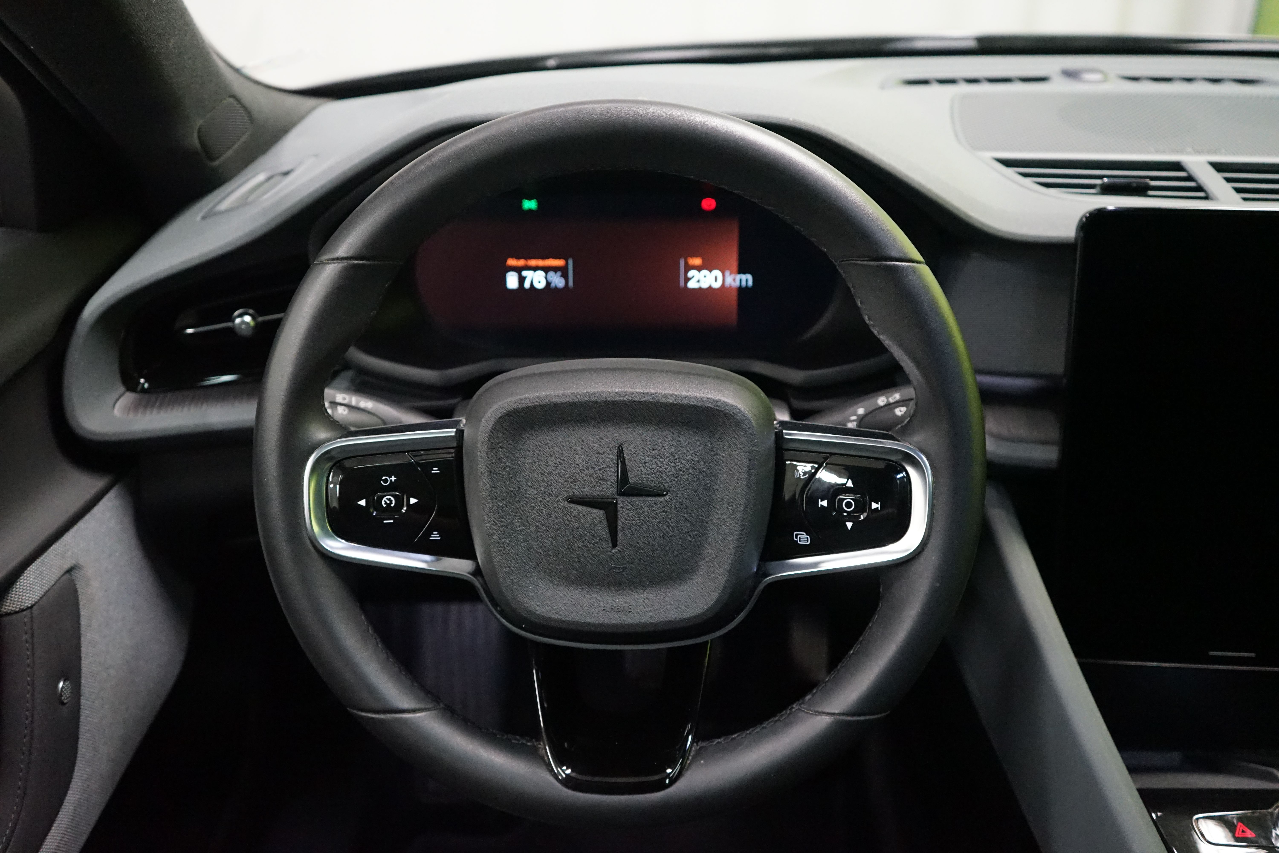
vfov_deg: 40.0
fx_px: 1172
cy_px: 426
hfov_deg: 57.2
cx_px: 640
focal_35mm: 33
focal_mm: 33
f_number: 4
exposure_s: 1/60
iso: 6400
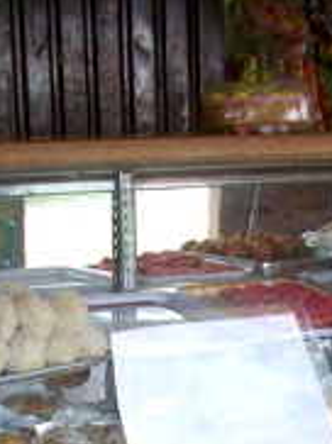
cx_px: 366
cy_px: 433
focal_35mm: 88
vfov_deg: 21.6
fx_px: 1128
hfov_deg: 16.2
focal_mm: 5.7
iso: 120
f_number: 2.8
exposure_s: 1/100
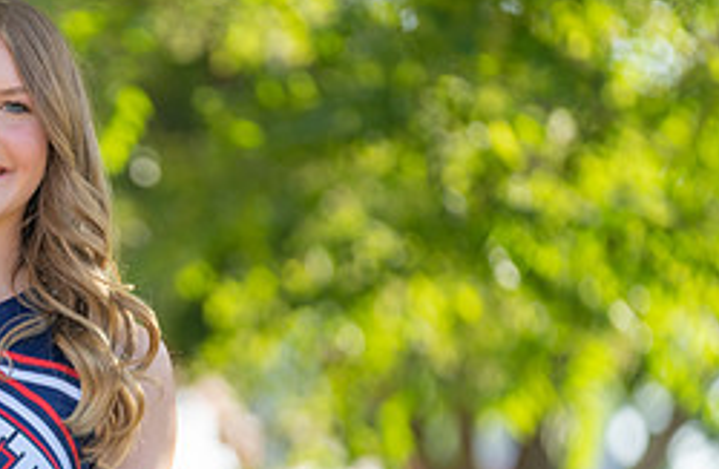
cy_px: 449
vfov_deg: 3.4
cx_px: -54
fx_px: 7994
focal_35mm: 403
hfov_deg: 5.1
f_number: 2.8
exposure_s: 1/320
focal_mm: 167
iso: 100
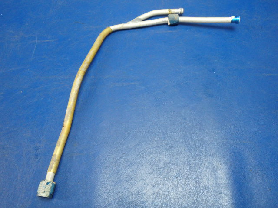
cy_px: 104
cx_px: 139
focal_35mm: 28
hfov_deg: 63.4
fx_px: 225
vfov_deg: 49.7
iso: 500
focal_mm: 5
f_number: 3.9
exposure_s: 1/30
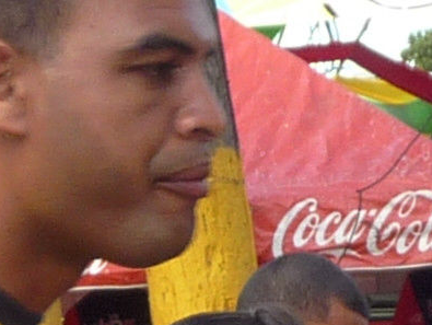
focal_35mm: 259
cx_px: 14
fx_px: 3235
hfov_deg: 7.6
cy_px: 770
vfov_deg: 5.6
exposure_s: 1/160
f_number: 2.8
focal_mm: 4.9
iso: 100
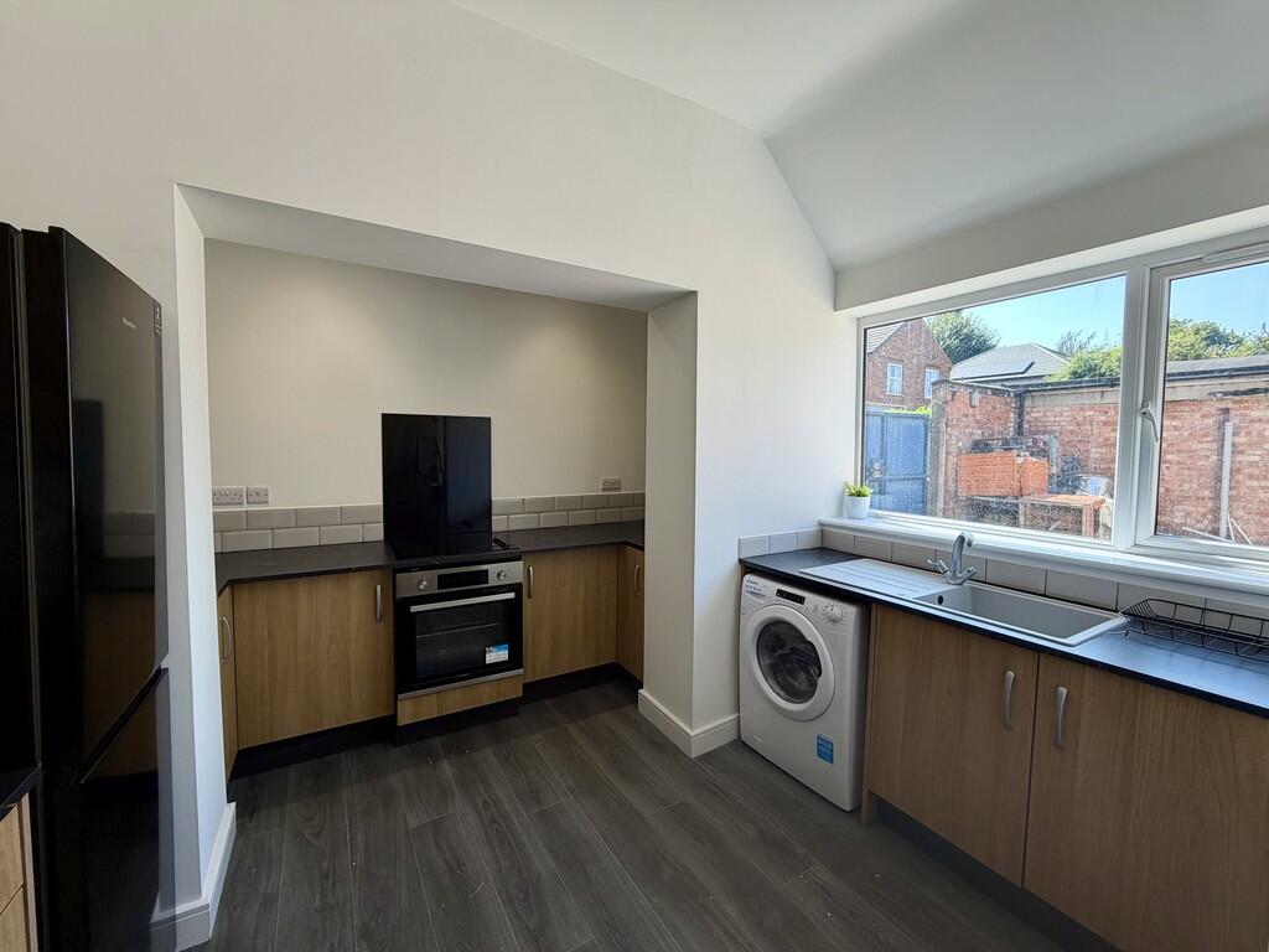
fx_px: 513
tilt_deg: -3.6
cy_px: 476
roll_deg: -0.6
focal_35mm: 14
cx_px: 634
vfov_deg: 85.7
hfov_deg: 102.1
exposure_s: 1/100
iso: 32
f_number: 2.2
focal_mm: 2.22
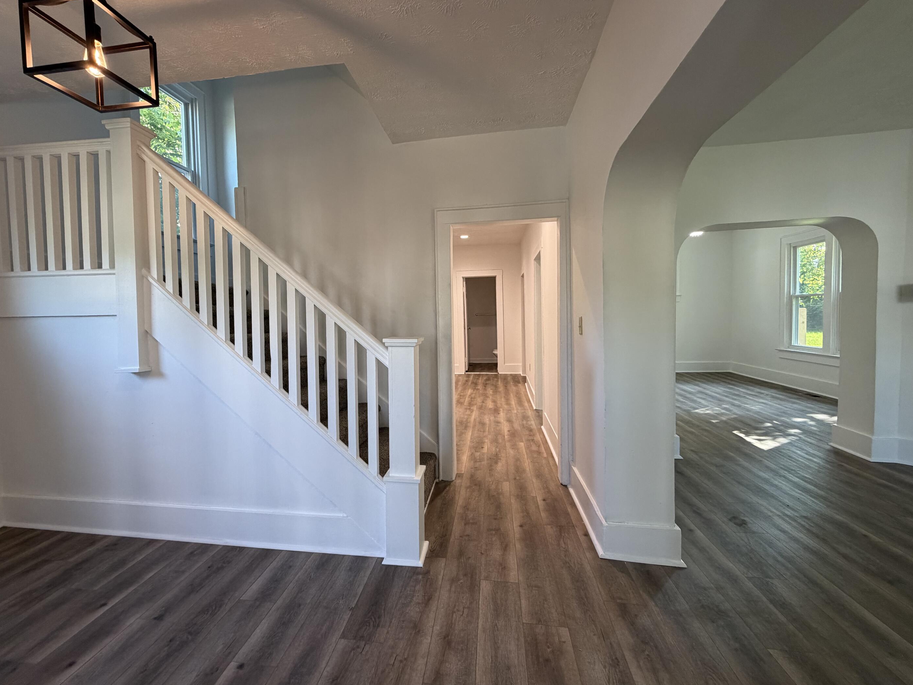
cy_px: 335
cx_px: 435
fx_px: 396
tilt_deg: -3.5
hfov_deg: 98.1
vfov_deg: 81.7
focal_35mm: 15
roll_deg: +1.9
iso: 200
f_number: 2.2
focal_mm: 2.22
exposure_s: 1/120
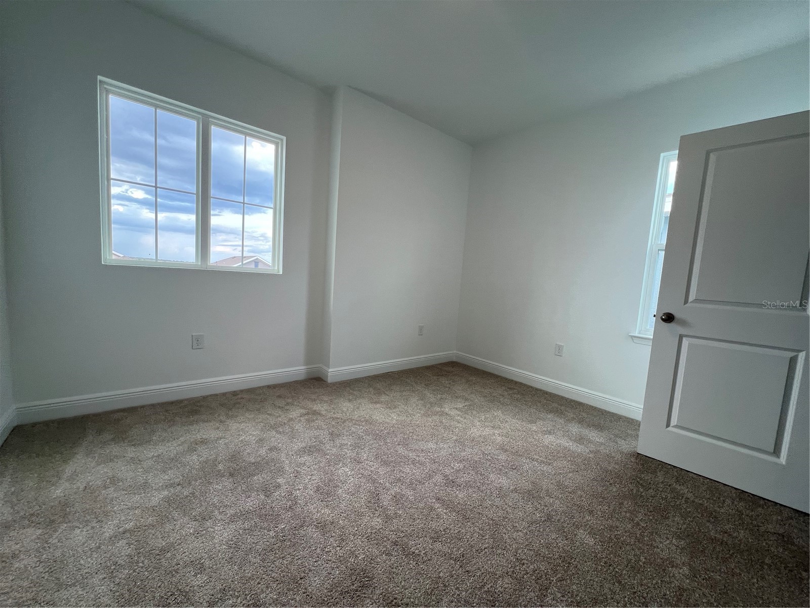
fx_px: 304
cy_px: 304
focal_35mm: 13
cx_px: 405
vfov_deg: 89.9
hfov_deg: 106.2
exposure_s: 1/120
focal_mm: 1.57
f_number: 1.8
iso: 80
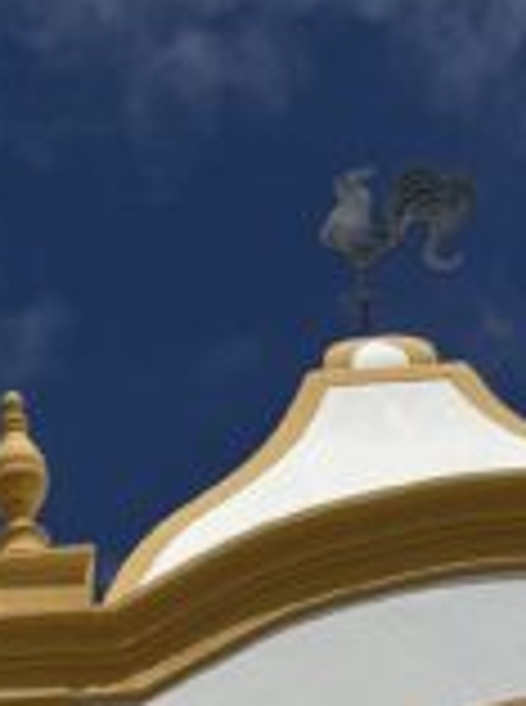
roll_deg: +2.7
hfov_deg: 8.9
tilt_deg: +14.7
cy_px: 1974
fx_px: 3194
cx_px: -530
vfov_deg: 10.1
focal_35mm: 157
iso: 64
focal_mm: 6.76
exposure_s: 1/15152
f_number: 1.78
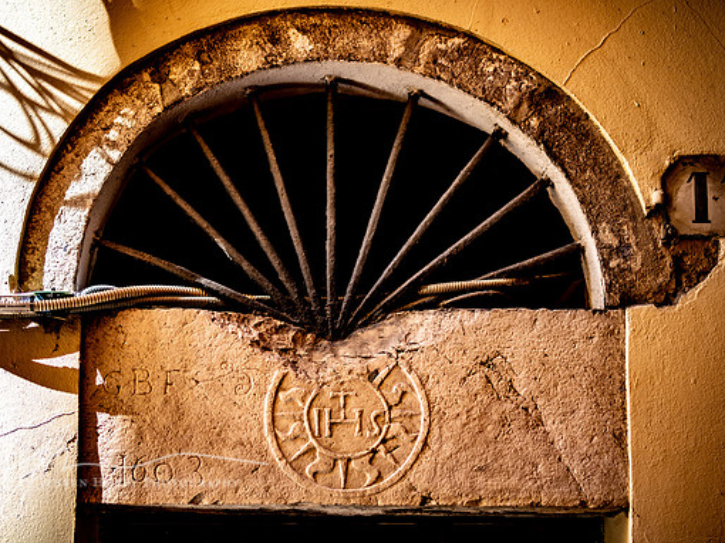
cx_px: 375
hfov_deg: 21.1
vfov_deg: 15.9
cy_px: 272
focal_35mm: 93
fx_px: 1947
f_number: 1.4
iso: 100
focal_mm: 85
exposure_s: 1/250
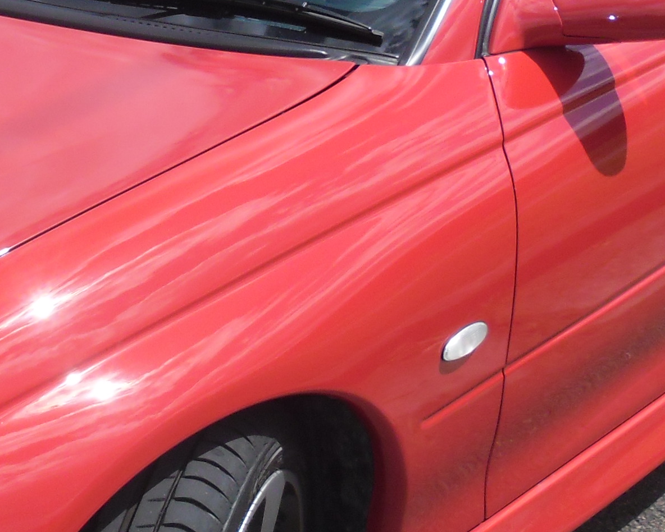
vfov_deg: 17.3
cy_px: 283
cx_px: 130
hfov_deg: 21.2
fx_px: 1752
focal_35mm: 89
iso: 80
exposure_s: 1/234
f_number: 9
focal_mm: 4.9
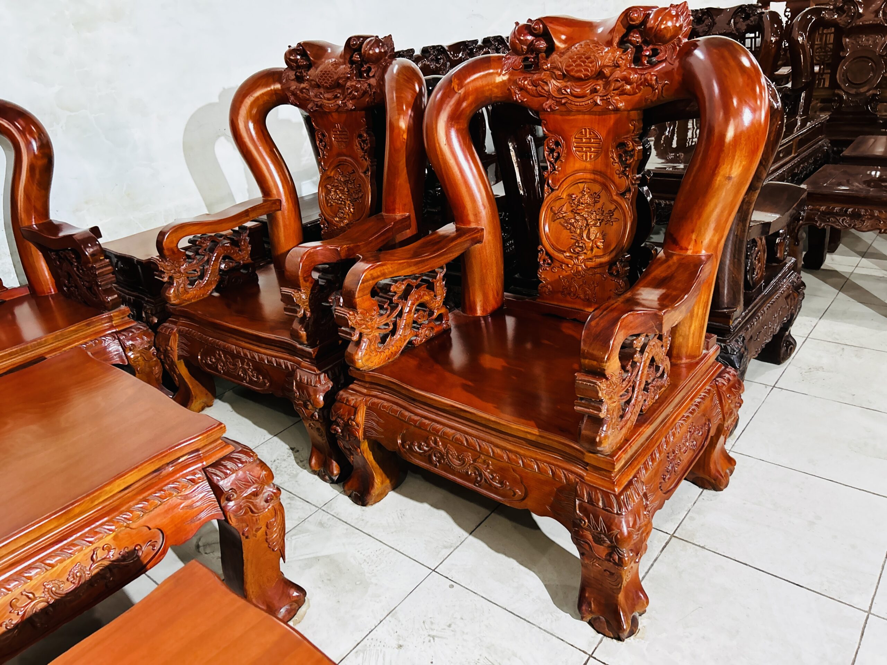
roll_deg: +6.3
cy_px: 332
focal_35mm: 26
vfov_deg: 53.1
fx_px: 666
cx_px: 444
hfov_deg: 67.3
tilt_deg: -23.1
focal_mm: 5.7
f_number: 1.5
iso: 320
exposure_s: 1/60
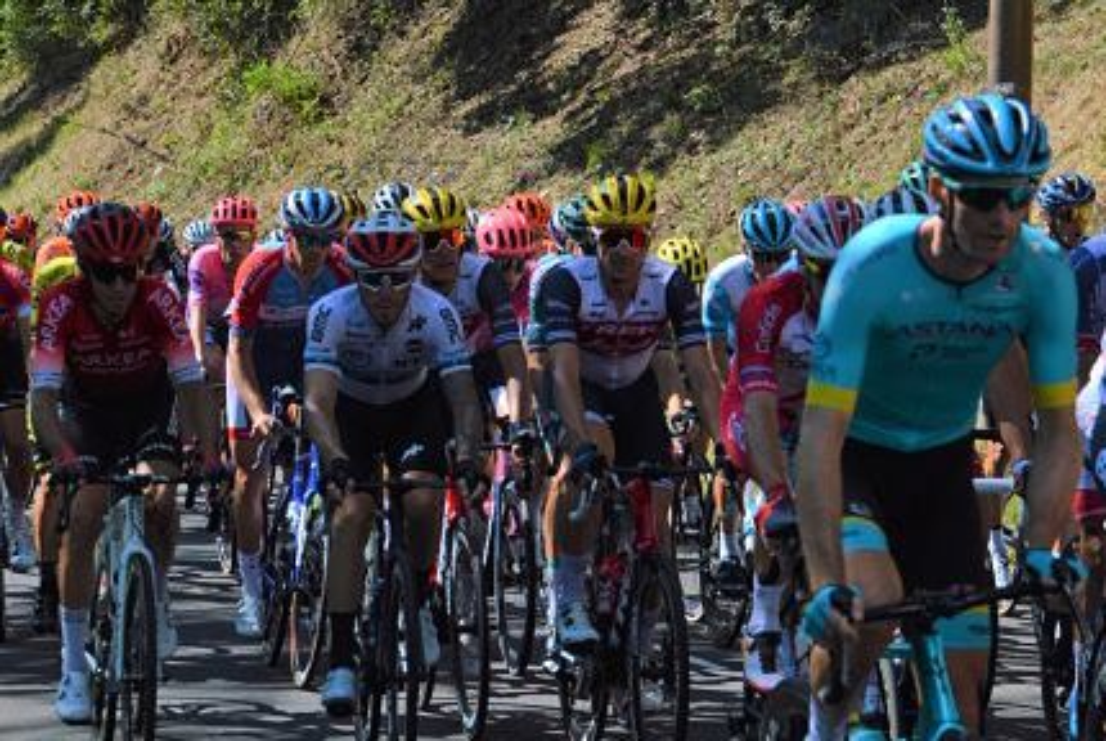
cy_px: 370
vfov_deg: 12.2
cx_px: 553
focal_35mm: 112
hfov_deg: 18.2
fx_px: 3461
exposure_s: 1/2000
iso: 400
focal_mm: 75
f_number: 7.1
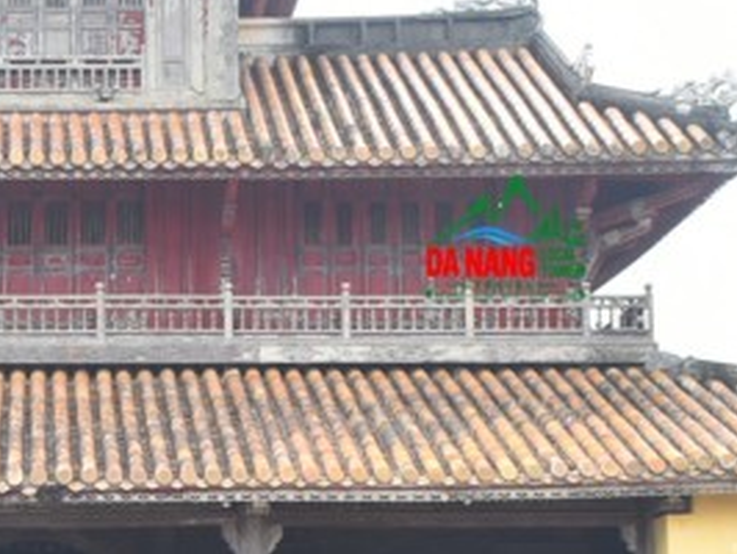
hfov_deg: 17.8
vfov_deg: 13.7
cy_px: 488
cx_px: -26
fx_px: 2280
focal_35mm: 107
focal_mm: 22
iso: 100
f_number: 5.6
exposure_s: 1/100
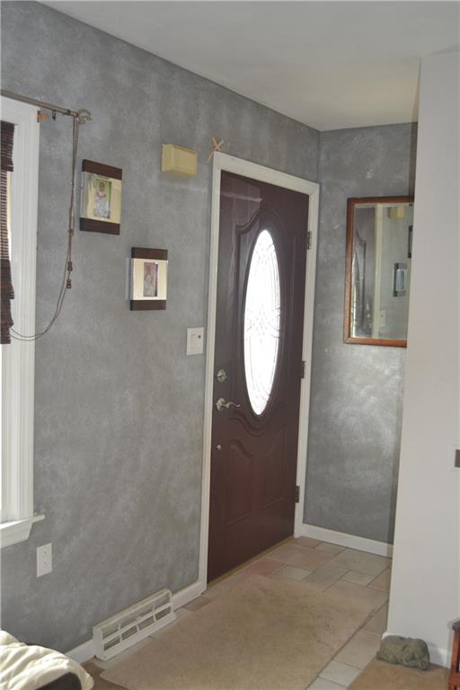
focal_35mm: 34
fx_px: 661
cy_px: 345
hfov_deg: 38.4
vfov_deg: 55.1
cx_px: 230
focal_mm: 23
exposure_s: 1/60
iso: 560
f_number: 3.8
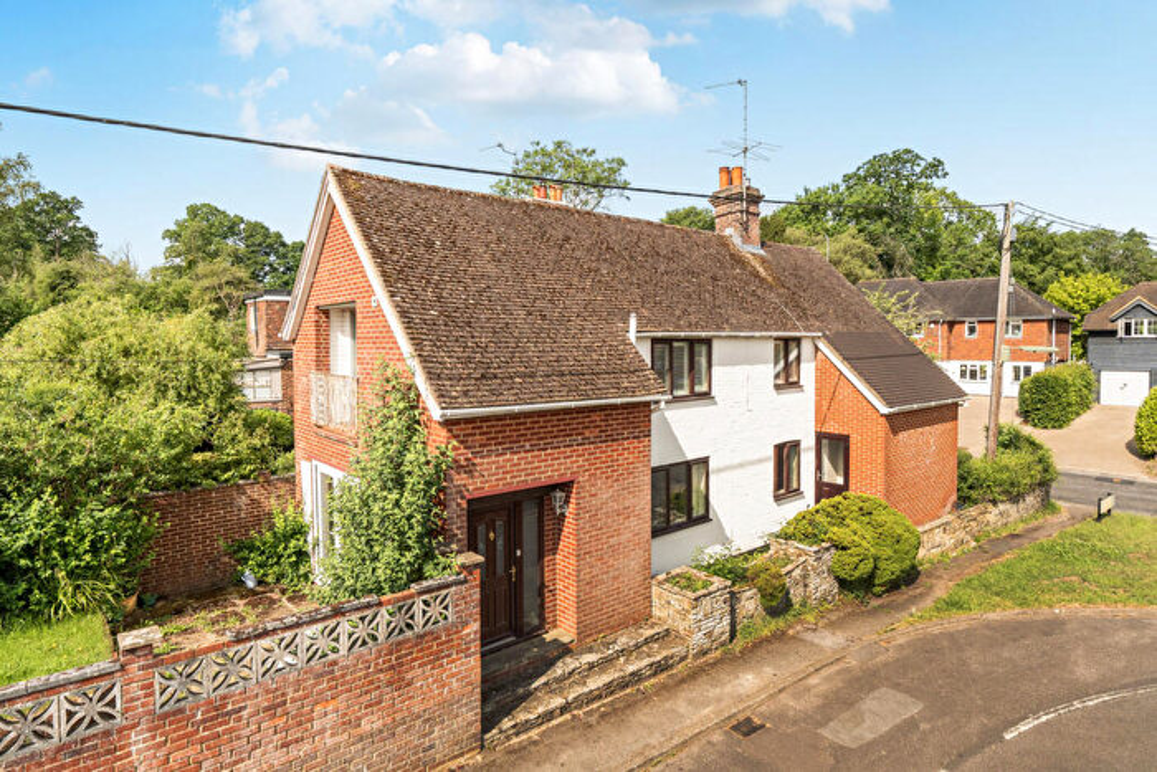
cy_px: 386
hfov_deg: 90.0
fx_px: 579
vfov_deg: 67.4
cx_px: 578
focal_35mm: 18
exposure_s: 1/1000
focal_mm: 12
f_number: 8
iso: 400
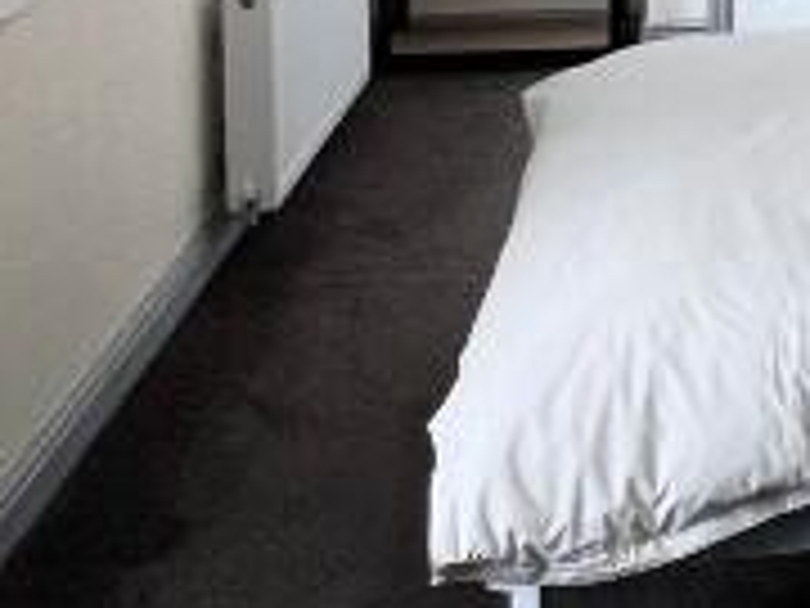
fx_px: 1732
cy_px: -387
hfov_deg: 22.8
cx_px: 1112
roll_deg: -1.1
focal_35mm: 74
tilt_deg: -1.1
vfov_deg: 17.3
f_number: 1.8
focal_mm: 1.57
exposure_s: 1/100
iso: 100
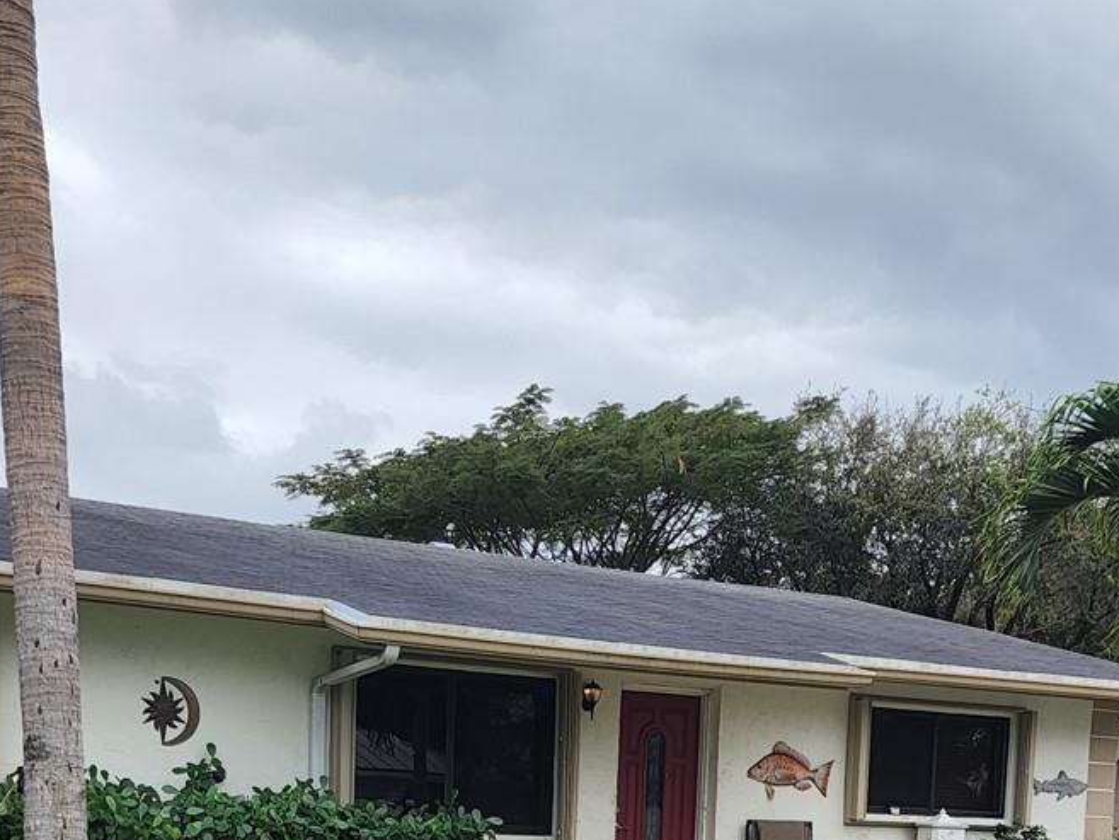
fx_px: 1811
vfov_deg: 23.9
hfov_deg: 34.3
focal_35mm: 56
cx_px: 557
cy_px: 988
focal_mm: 6.4
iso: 12
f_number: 1.8
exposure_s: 1/553
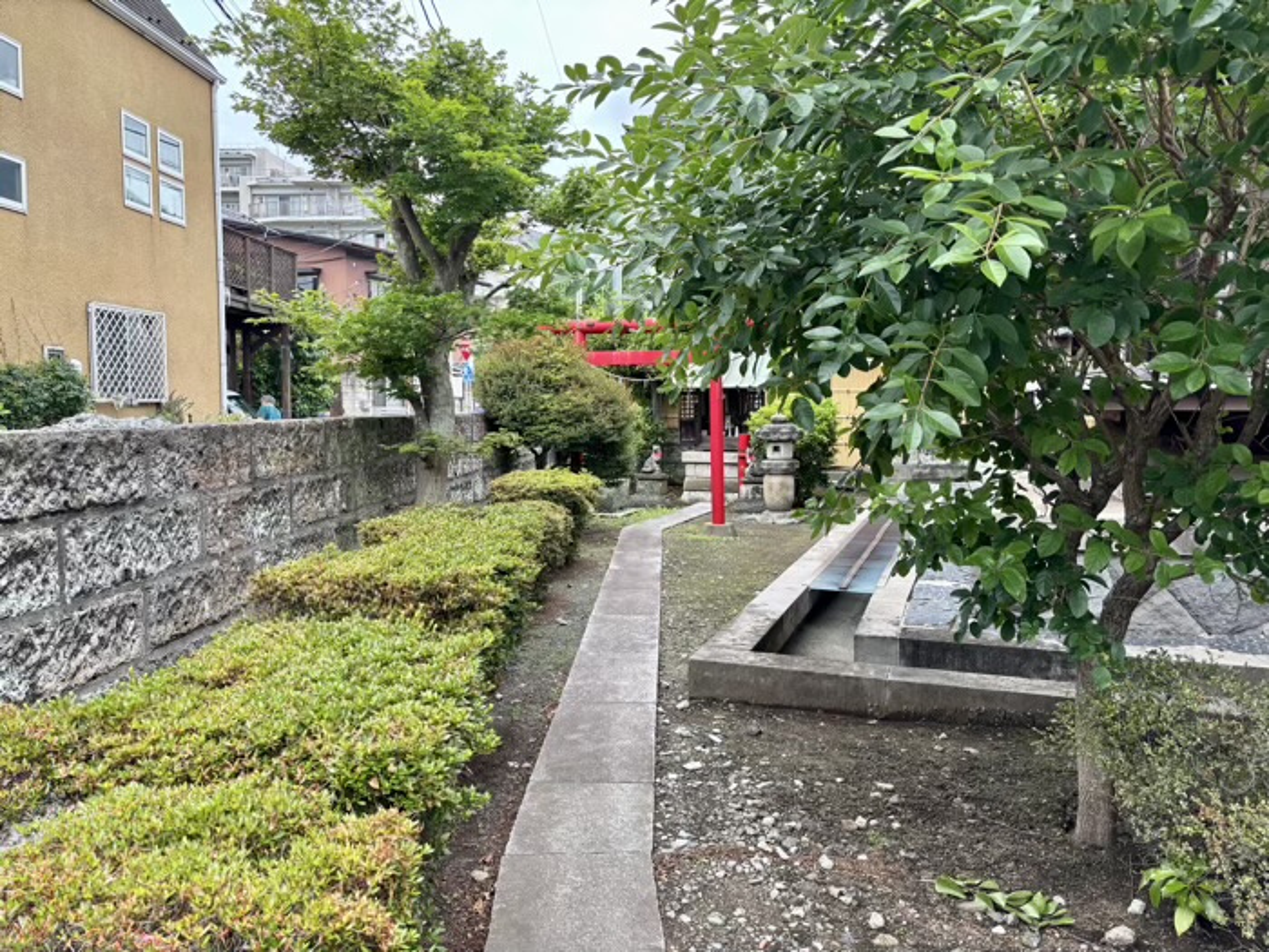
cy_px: 476
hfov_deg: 67.3
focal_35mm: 26
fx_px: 953
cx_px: 634
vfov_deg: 53.1
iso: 40
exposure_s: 1/223
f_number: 1.6
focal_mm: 5.96
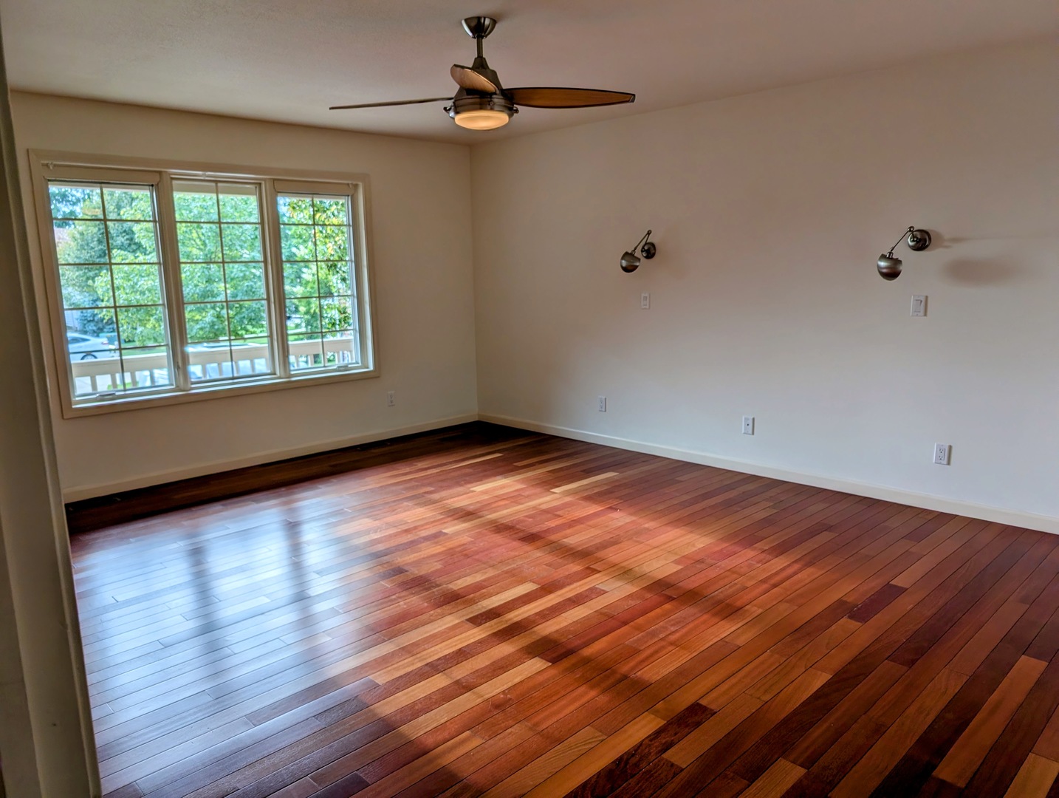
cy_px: 399
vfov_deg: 56.9
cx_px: 530
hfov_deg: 71.5
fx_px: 735
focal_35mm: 24
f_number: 1.68
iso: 20
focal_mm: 6.9
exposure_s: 1/604
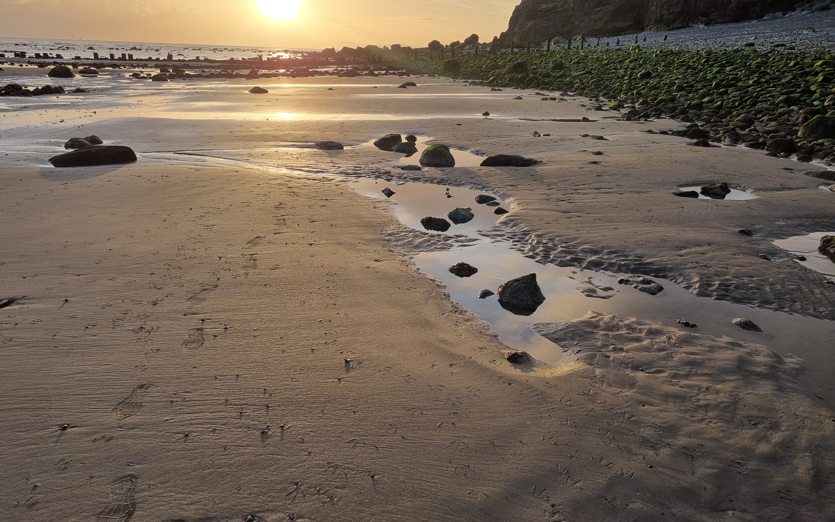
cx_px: 412
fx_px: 637
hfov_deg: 66.5
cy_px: 269
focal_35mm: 28
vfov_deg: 44.5
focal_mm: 5.4
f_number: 1.8
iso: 50
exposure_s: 1/2020
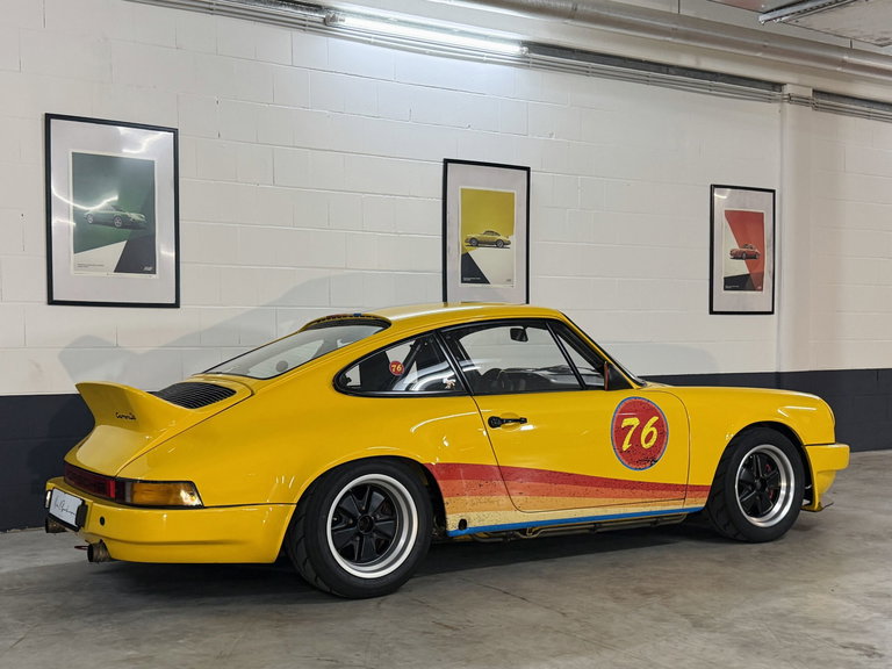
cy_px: 334
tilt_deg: -1.2
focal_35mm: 24
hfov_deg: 71.6
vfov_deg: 56.8
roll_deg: +0.7
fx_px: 618
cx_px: 446
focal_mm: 6.76
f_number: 1.78
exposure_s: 1/100
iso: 250
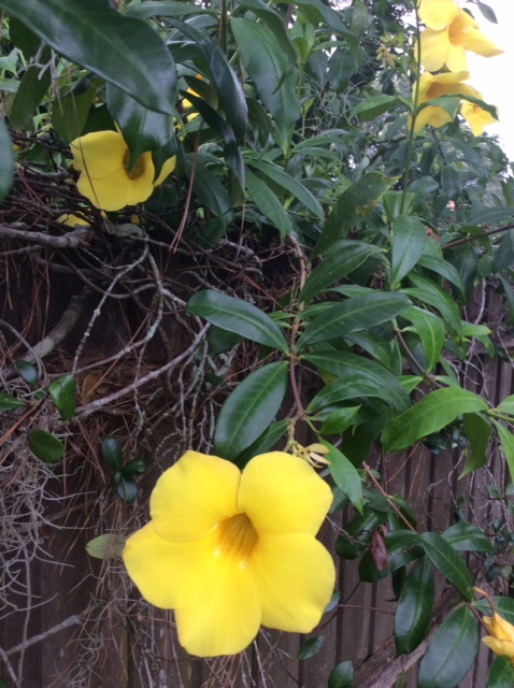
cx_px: 257
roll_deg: -2.1
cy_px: 344
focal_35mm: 32
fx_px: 635
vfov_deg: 56.9
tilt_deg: -7.4
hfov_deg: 44.1
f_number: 2.4
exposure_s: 1/201
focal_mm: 3.3
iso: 32
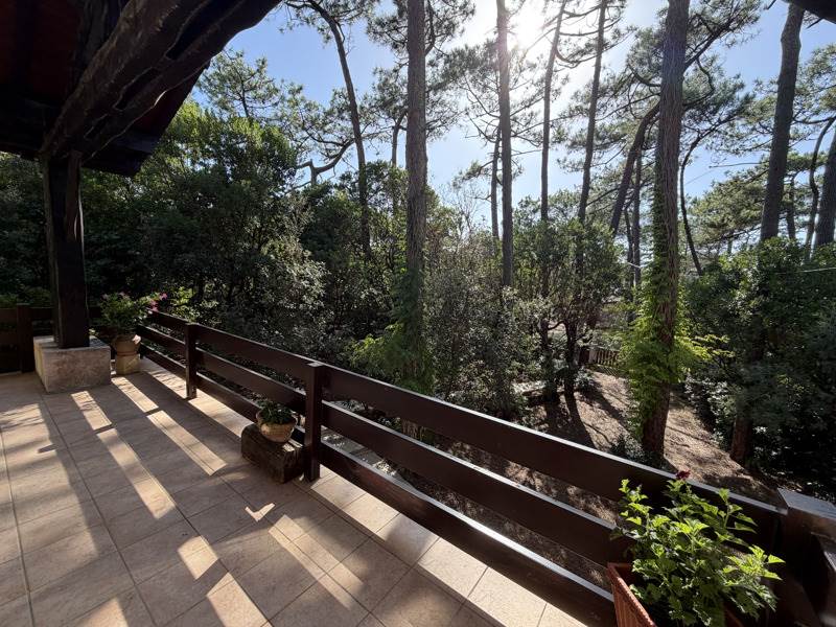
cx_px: 418
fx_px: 338
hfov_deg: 102.1
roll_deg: -1.8
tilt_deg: -4.1
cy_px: 314
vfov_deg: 85.7
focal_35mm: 14
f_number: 2.2
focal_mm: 2.22
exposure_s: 1/427
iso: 64
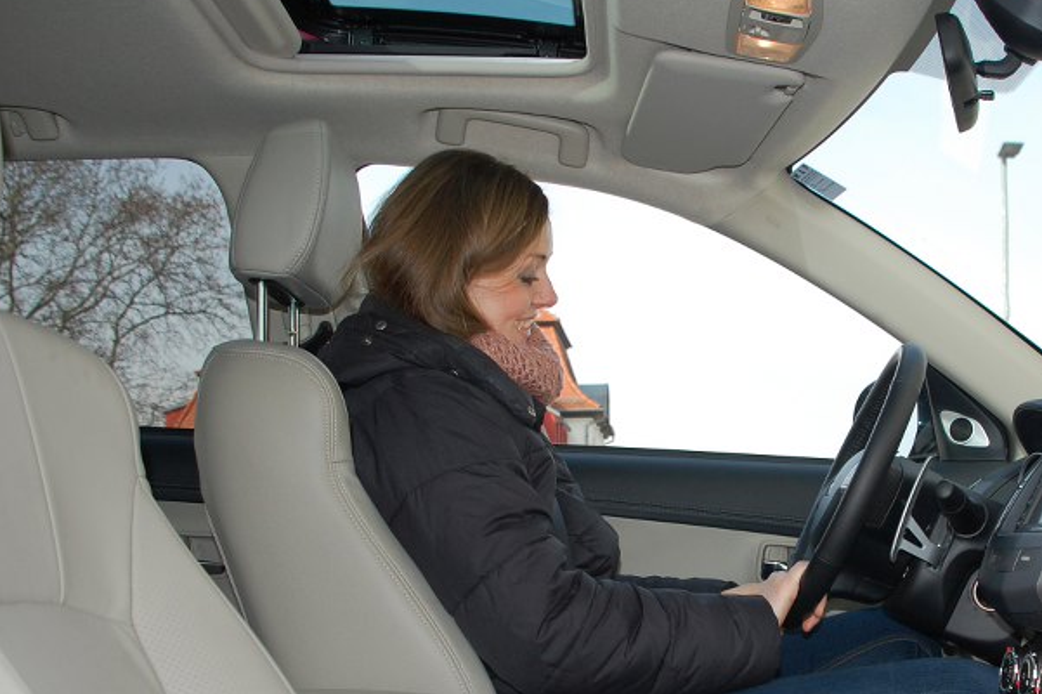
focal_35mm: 46
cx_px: 749
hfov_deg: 41.8
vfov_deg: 28.9
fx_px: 1331
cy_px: 481
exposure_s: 1/500
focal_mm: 18
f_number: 5.6
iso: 320
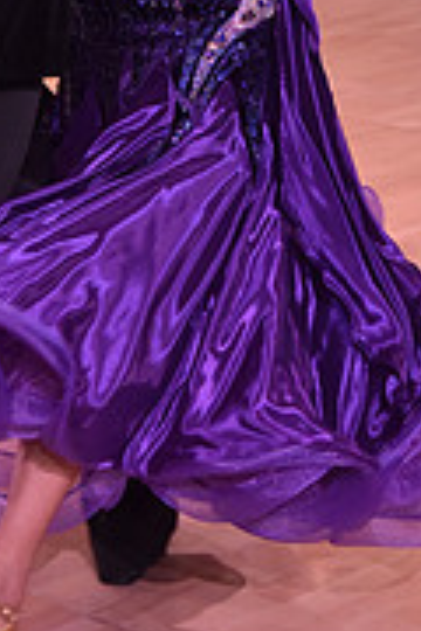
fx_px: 2596
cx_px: 96
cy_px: -182
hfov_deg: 9.3
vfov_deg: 13.4
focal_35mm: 148
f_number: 4.5
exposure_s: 1/250
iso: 1250
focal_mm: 46
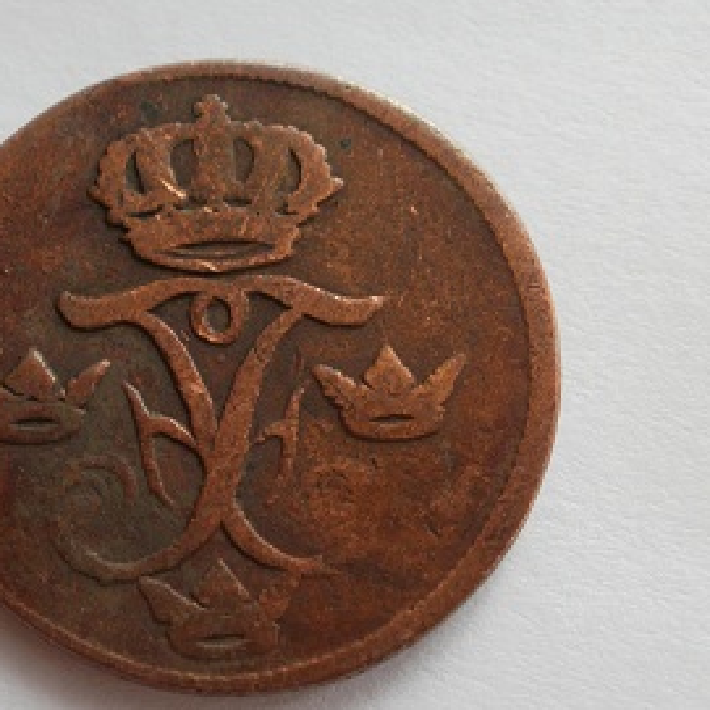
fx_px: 1323
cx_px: 242
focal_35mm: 57
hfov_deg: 29.9
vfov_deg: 30.0
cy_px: 372
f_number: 4
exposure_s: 1/40
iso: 100
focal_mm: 7.7
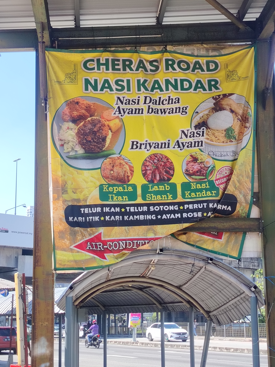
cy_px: 184
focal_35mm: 64
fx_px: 678
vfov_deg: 30.3
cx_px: 138
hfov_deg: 22.9
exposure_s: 1/449
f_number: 1.75
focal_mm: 5.25
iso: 100
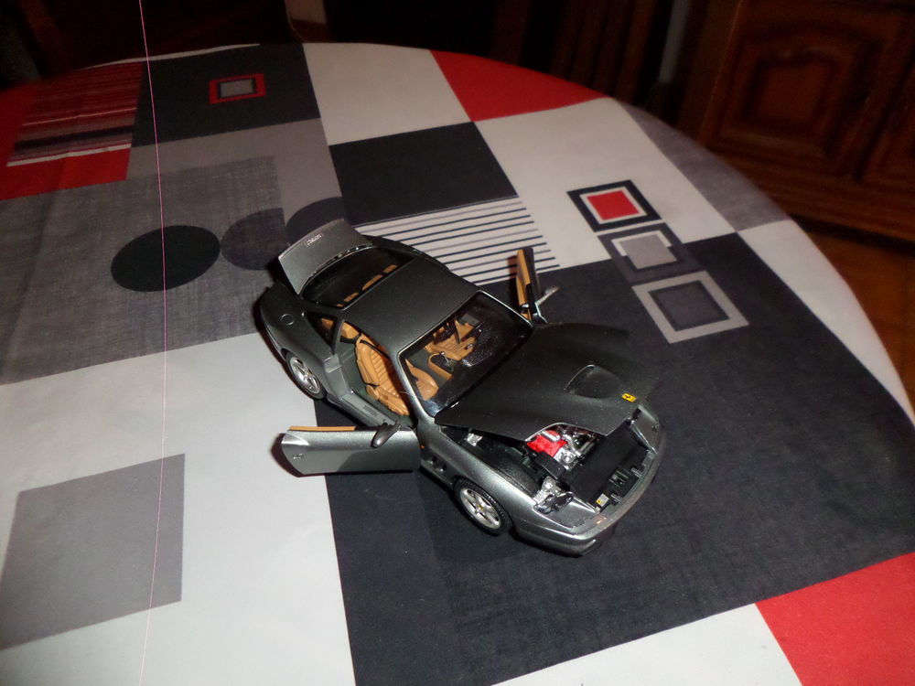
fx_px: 634
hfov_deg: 71.6
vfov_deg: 56.8
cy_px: 343
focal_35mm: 24
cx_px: 458
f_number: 3.1
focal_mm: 4.3
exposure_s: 1/8
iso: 400
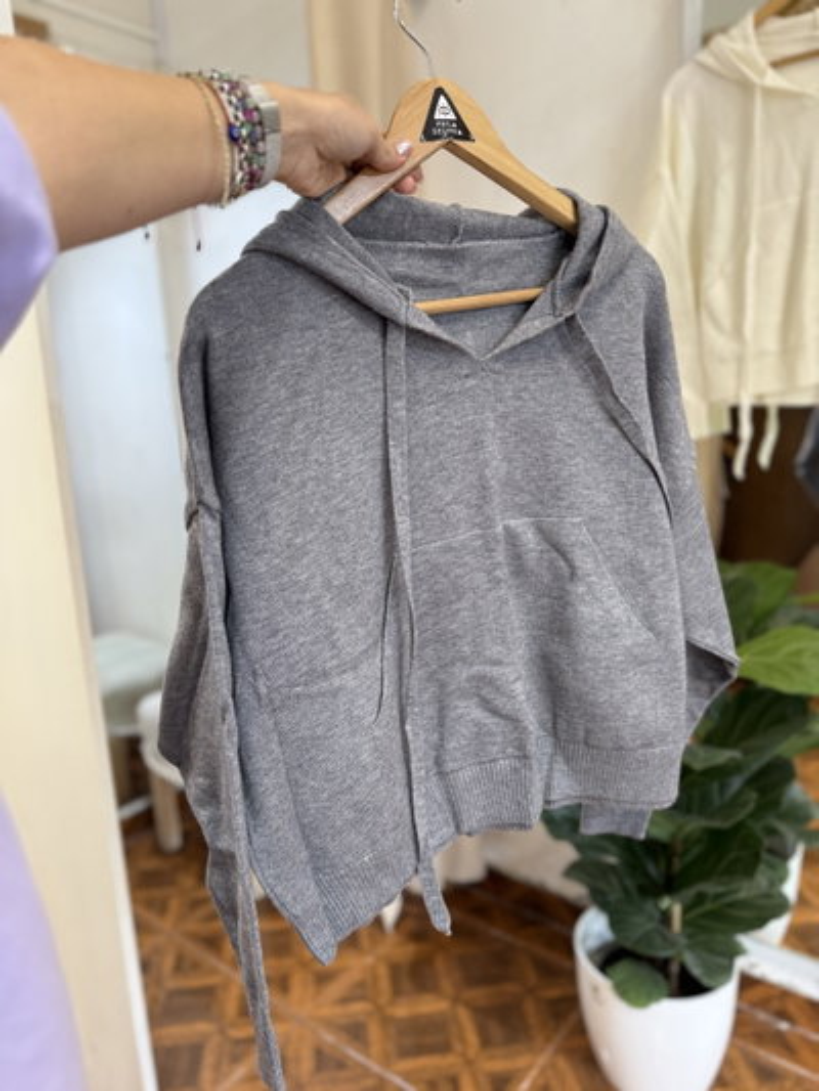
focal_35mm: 24
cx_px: 410
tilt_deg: -12.3
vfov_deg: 71.6
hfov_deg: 56.8
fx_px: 757
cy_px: 546
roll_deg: +2.5
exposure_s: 1/118
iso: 200
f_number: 1.78
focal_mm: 6.76
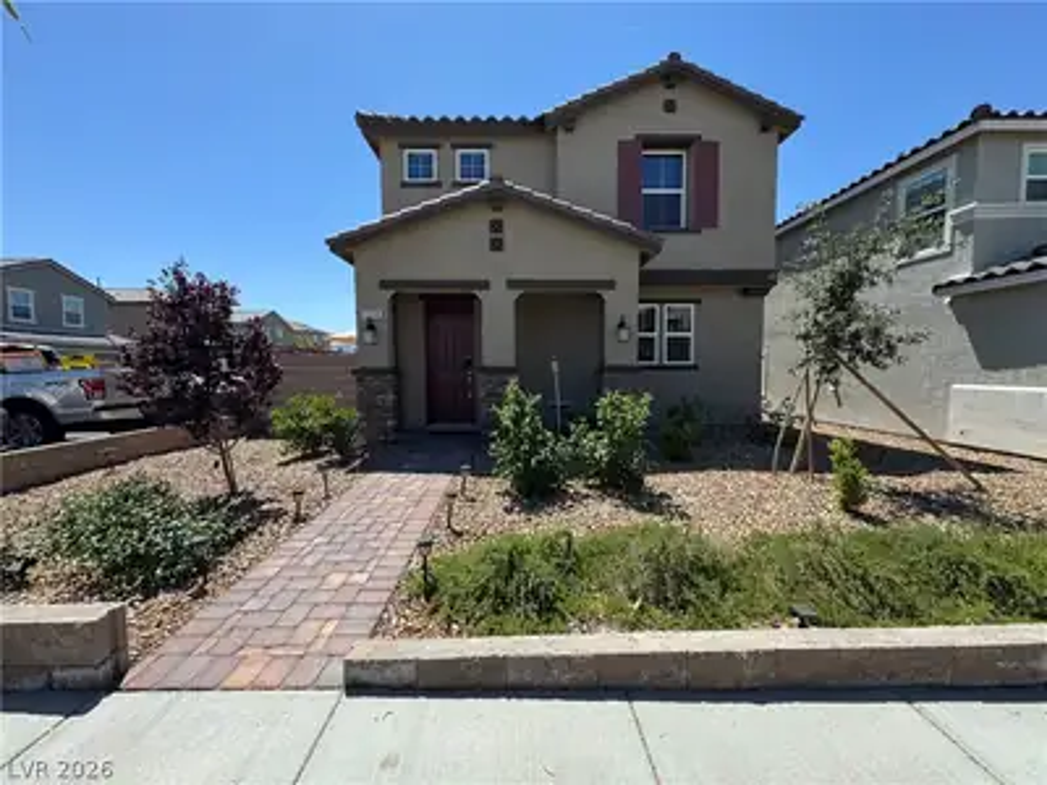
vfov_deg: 85.7
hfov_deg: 102.1
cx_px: 524
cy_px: 392
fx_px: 423
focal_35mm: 14
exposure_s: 1/889
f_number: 2.2
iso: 50
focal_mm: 2.22
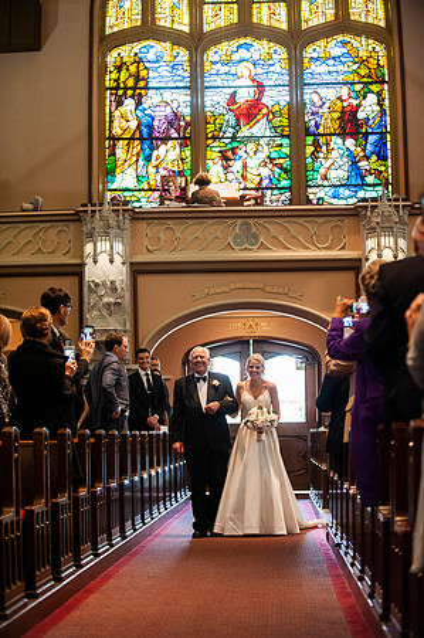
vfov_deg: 28.9
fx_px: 1239
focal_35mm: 70
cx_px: 212
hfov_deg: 19.4
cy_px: 319
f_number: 2.8
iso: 1600
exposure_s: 1/160
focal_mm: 70
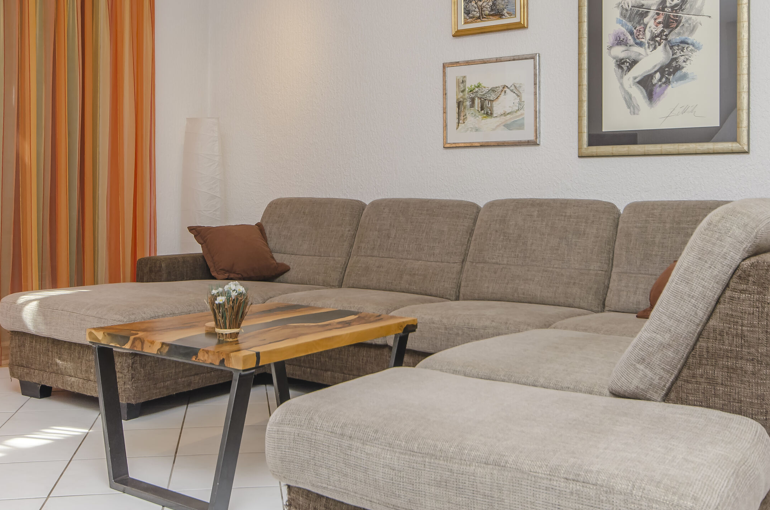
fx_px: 832
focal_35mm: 39
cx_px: 387
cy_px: 188
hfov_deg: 49.6
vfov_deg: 33.9
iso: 160
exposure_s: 1/100
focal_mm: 20
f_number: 7.1
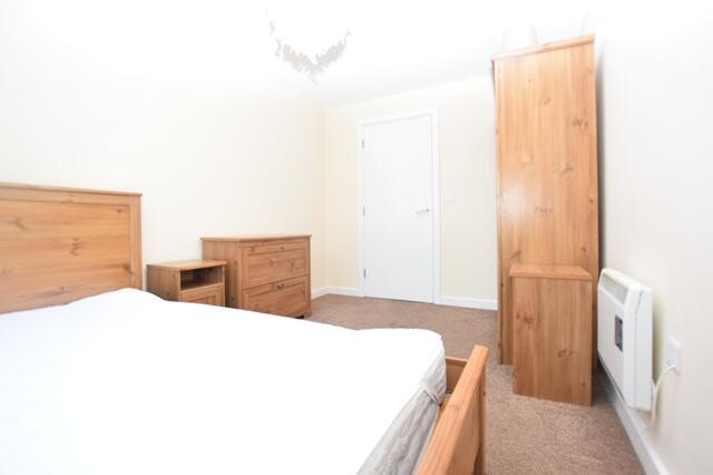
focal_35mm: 15
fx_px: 297
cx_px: 356
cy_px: 238
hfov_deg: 100.4
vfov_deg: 77.3
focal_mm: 10
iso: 560
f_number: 5.6
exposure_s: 1/125
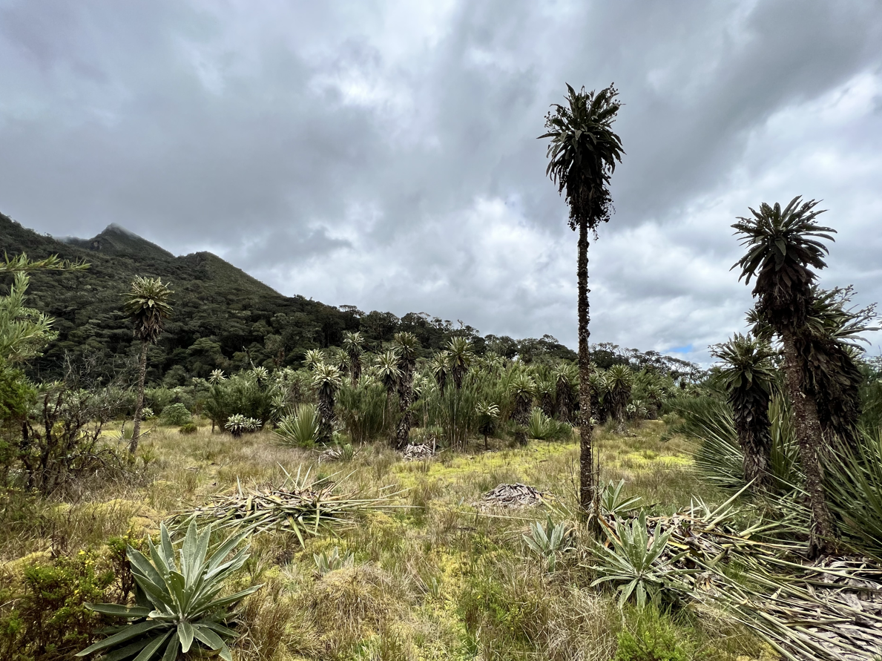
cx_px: 419
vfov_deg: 85.5
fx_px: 357
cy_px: 354
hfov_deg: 102.0
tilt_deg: +4.8
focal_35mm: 14
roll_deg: -0.7
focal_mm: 1.57
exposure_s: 1/1815
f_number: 1.8
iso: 32
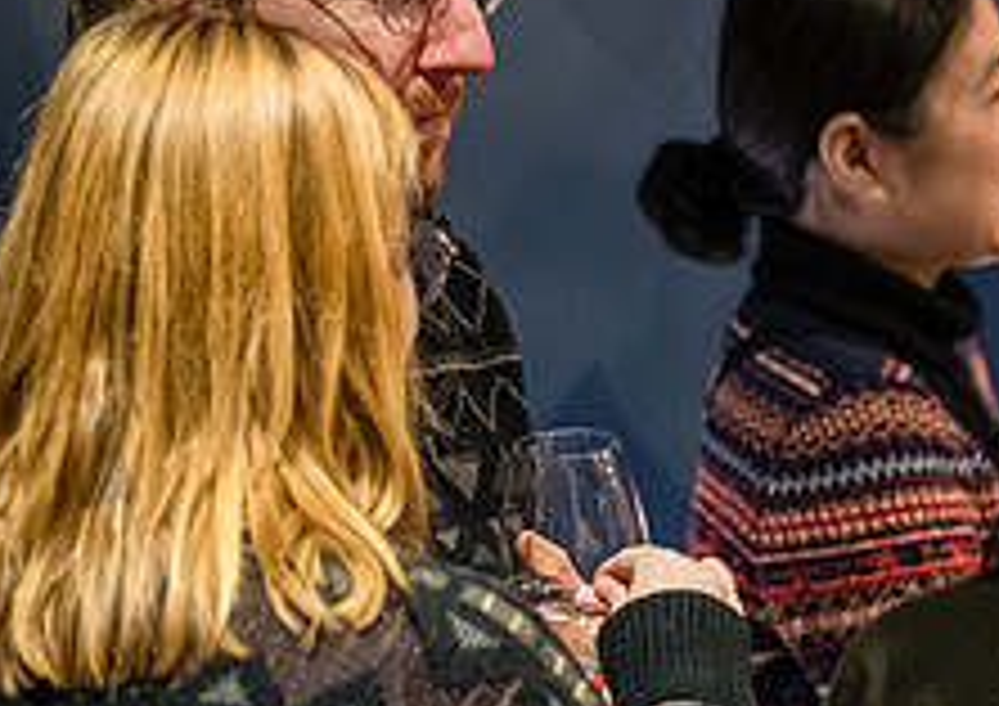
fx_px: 7494
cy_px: 363
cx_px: 1213
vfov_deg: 5.4
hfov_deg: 7.6
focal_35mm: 265
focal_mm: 91
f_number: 2.8
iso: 8000
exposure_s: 1/200
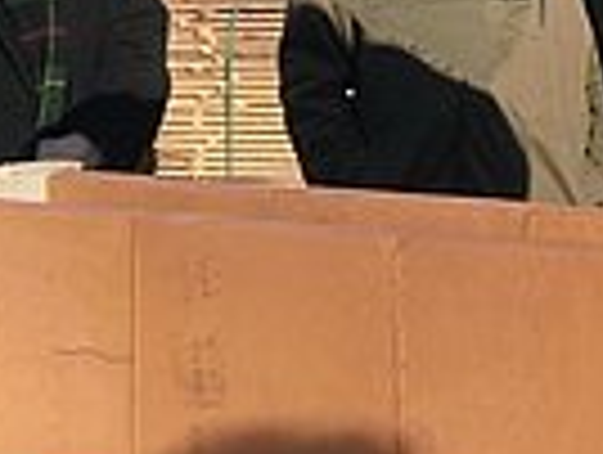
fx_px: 2565
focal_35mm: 147
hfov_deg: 13.3
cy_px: -74
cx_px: 482
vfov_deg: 10.0
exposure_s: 1/320
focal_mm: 8.4
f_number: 4
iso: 64
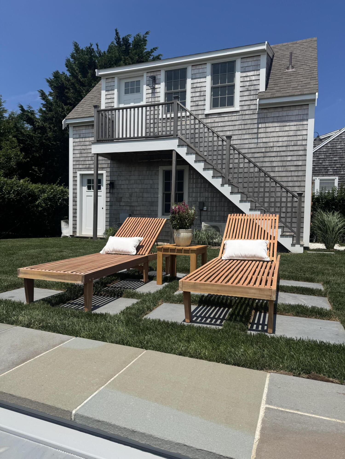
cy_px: 230
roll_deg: -3.5
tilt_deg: -2.4
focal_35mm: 24
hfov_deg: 56.8
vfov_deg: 71.6
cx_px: 172
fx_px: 319
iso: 80
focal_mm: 6.76
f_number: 1.78
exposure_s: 1/7092
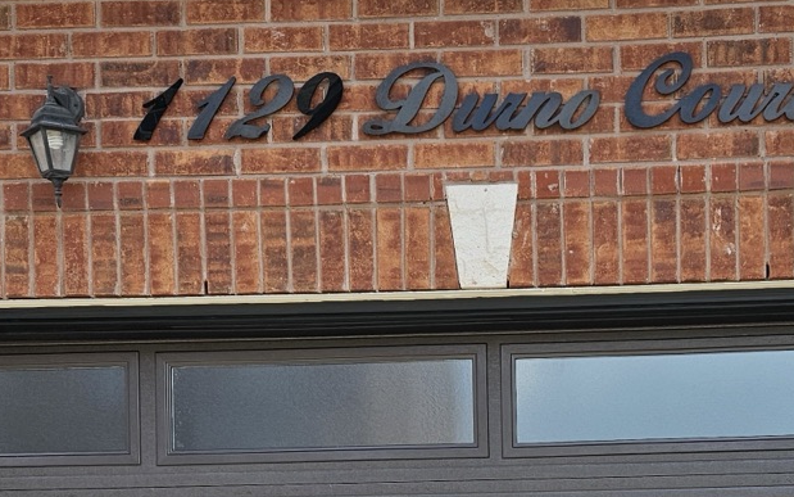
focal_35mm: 63
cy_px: 559
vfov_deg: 19.7
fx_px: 1363
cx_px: 581
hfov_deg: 32.0
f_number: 1.8
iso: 40
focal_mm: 5.4
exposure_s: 1/1148
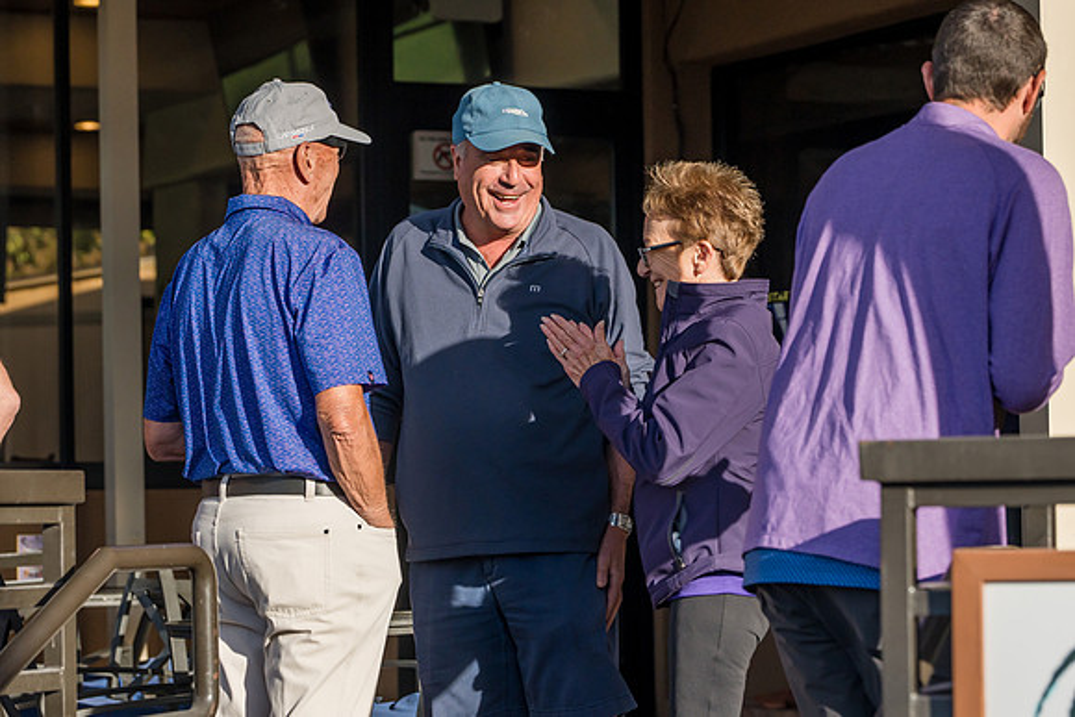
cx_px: 560
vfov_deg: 11.8
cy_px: 367
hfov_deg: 17.7
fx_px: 3459
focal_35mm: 116
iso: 500
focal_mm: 89
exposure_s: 1/3200
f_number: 4.5
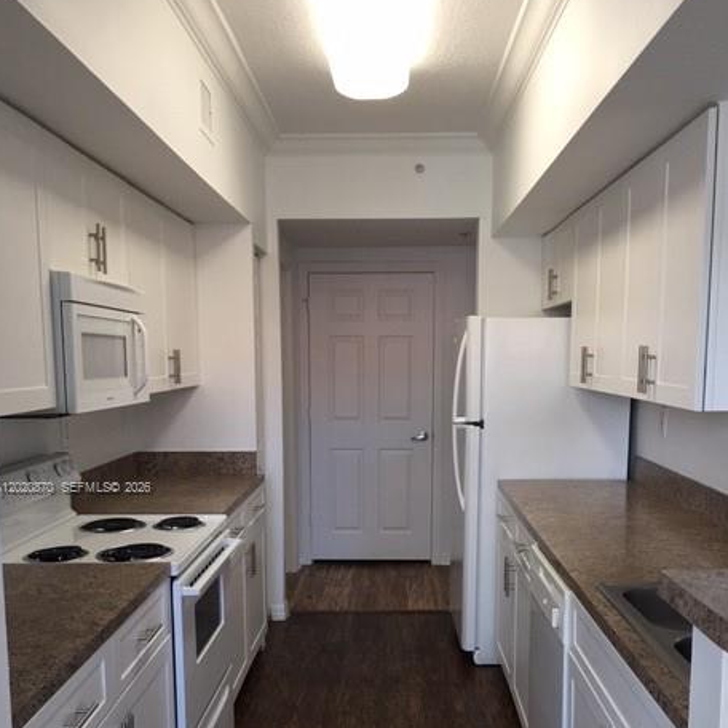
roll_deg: -0.3
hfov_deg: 46.0
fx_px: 857
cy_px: 489
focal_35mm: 36
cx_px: 375
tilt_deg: -7.9
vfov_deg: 45.3
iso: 25
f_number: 2.2
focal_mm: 4.15
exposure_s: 1/15
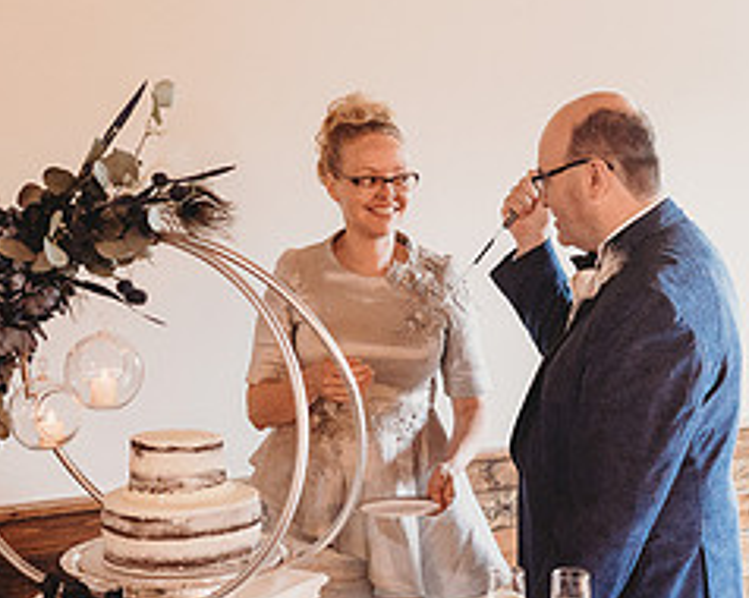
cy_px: 382
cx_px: 352
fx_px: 1218
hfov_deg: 34.2
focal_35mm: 55
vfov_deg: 27.5
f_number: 2.5
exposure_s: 1/125
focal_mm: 24
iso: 2000
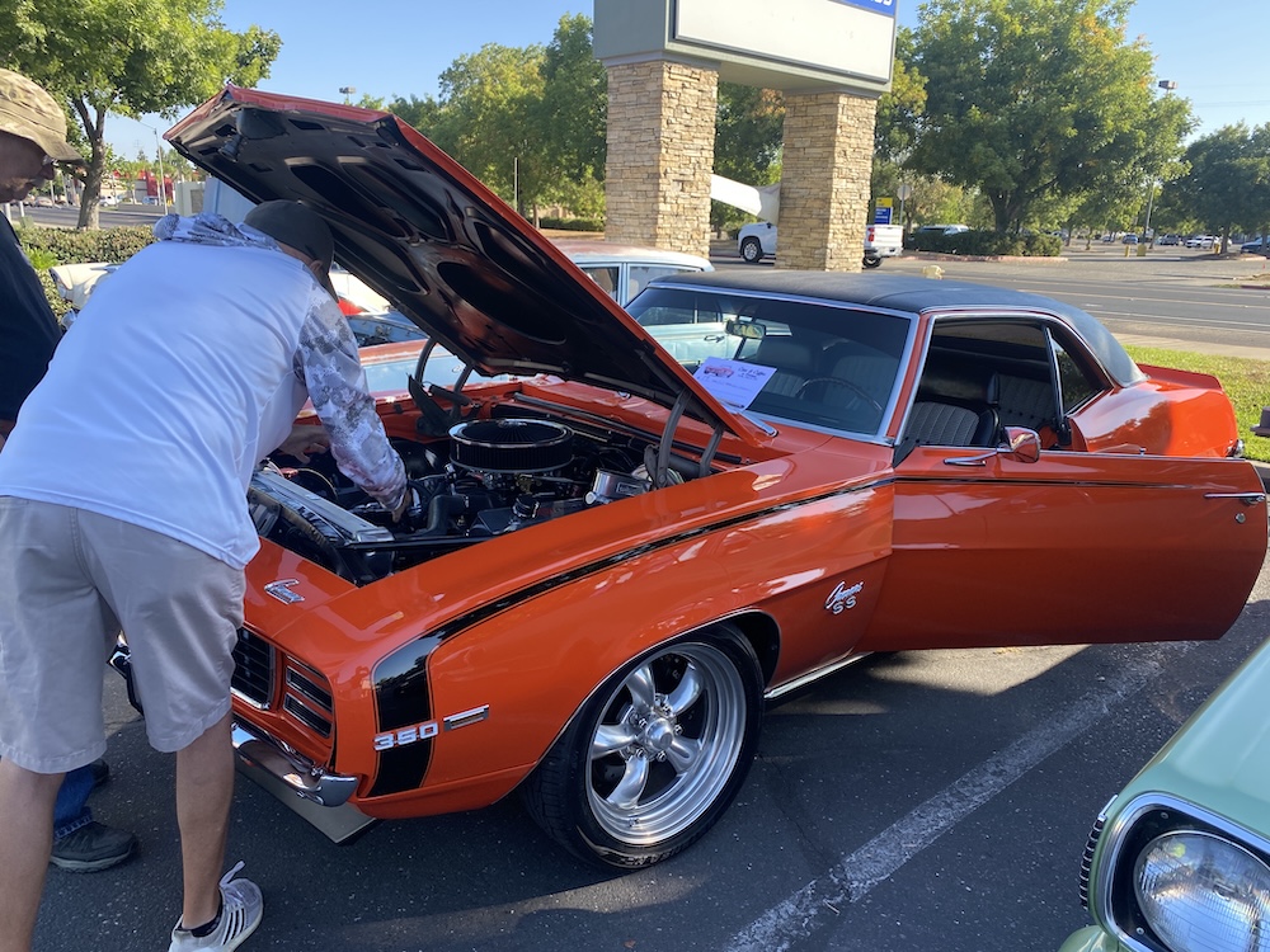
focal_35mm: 26
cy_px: 476
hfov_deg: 67.3
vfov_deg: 53.1
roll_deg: -1.4
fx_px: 954
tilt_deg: -16.0
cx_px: 635
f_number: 1.8
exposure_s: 1/465
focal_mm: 4.25
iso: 32
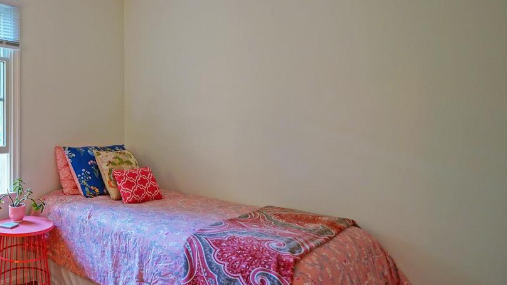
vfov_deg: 41.4
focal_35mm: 28
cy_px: 118
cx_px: 88
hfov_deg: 61.2
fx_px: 377
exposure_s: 1/30
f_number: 2.8
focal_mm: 10
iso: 320
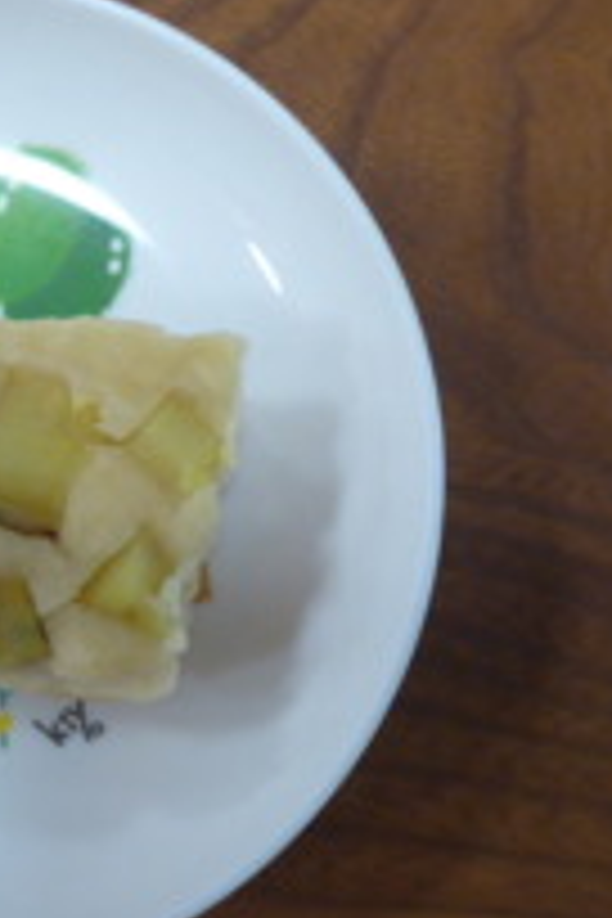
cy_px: 508
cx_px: -99
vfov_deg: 39.6
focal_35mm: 50
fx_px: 1275
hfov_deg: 24.7
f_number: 3.3
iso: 400
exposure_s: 1/50
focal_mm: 4.9
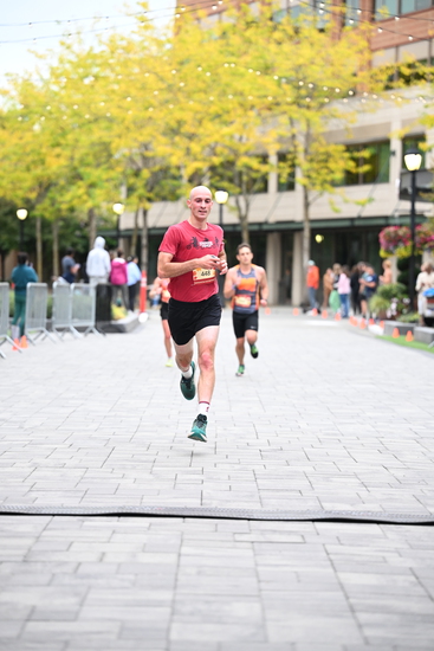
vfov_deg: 17.8
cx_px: 217
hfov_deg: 11.9
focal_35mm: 115
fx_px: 2078
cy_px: 326
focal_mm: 115
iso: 1600
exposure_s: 1/800
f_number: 2.8
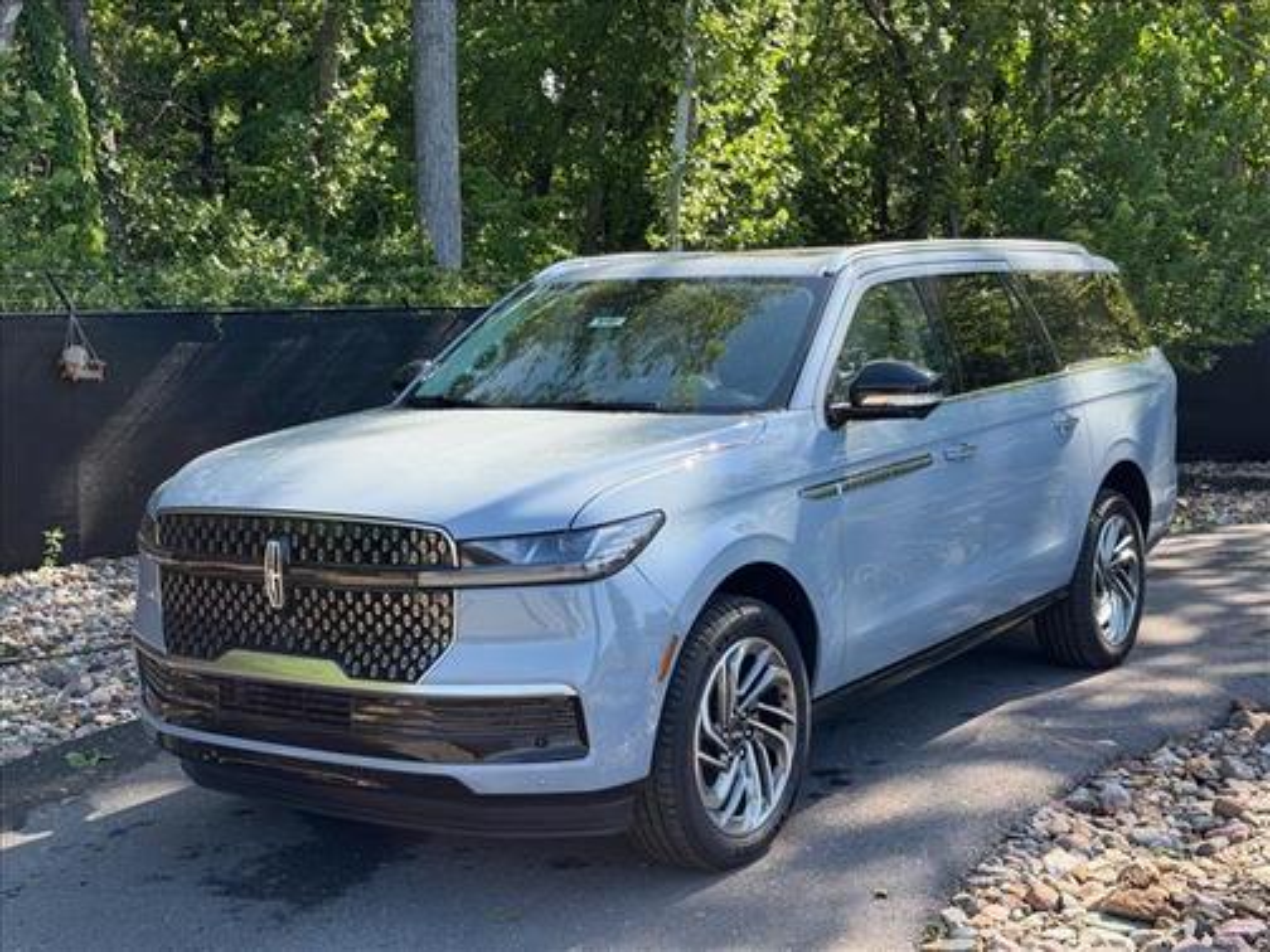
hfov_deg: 39.7
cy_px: 476
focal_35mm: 48
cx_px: 635
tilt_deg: -4.7
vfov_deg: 30.3
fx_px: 1761
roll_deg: +0.0
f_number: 1.78
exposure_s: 1/1085
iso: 80
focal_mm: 6.76
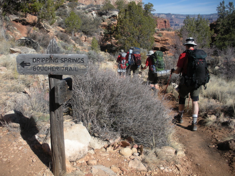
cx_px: 118
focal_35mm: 36
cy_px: 88
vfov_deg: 39.7
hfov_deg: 51.4
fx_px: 244
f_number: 3.5
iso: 64
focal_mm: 6.3
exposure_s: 1/864
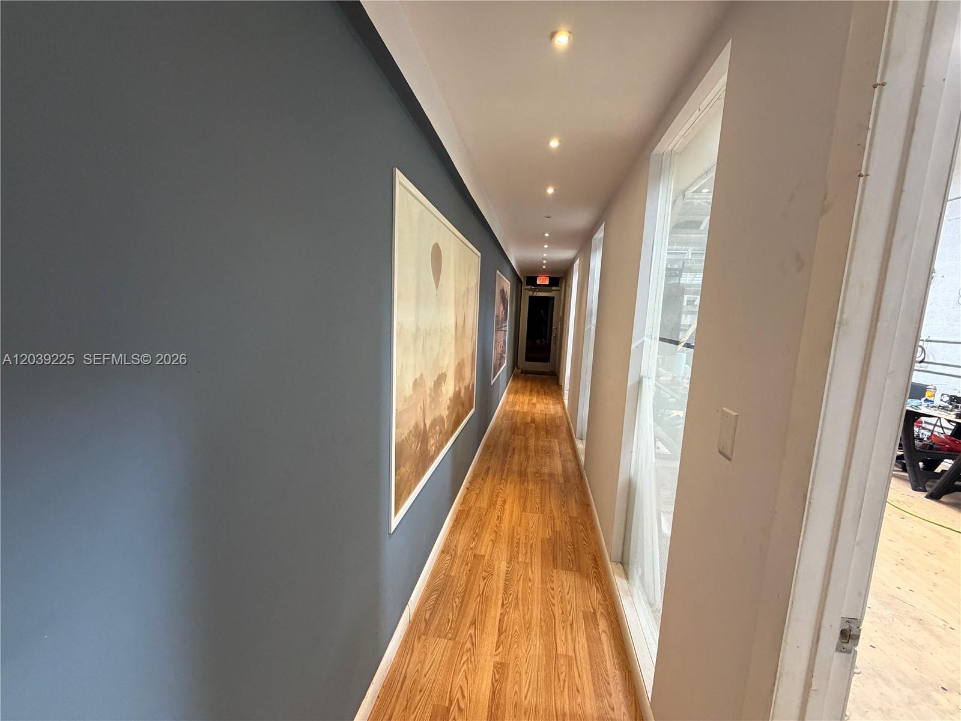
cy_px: 360
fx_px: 389
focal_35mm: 14
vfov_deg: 85.7
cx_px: 480
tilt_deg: -6.7
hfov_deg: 102.1
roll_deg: -2.1
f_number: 2.2
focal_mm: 2.22
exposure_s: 1/60
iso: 320
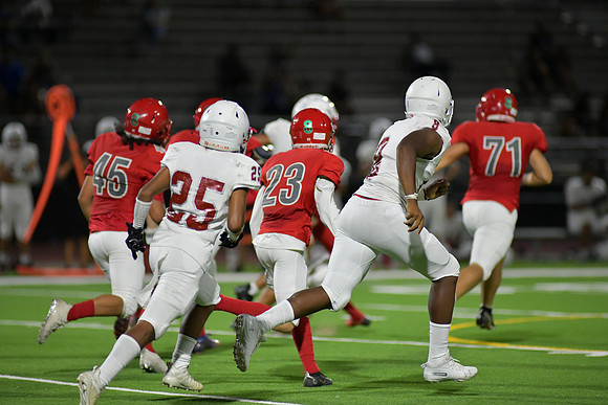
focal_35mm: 300
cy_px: 202
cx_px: 304
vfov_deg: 4.6
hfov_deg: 6.9
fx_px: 5068
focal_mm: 300
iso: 3600
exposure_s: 1/1250
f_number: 3.2
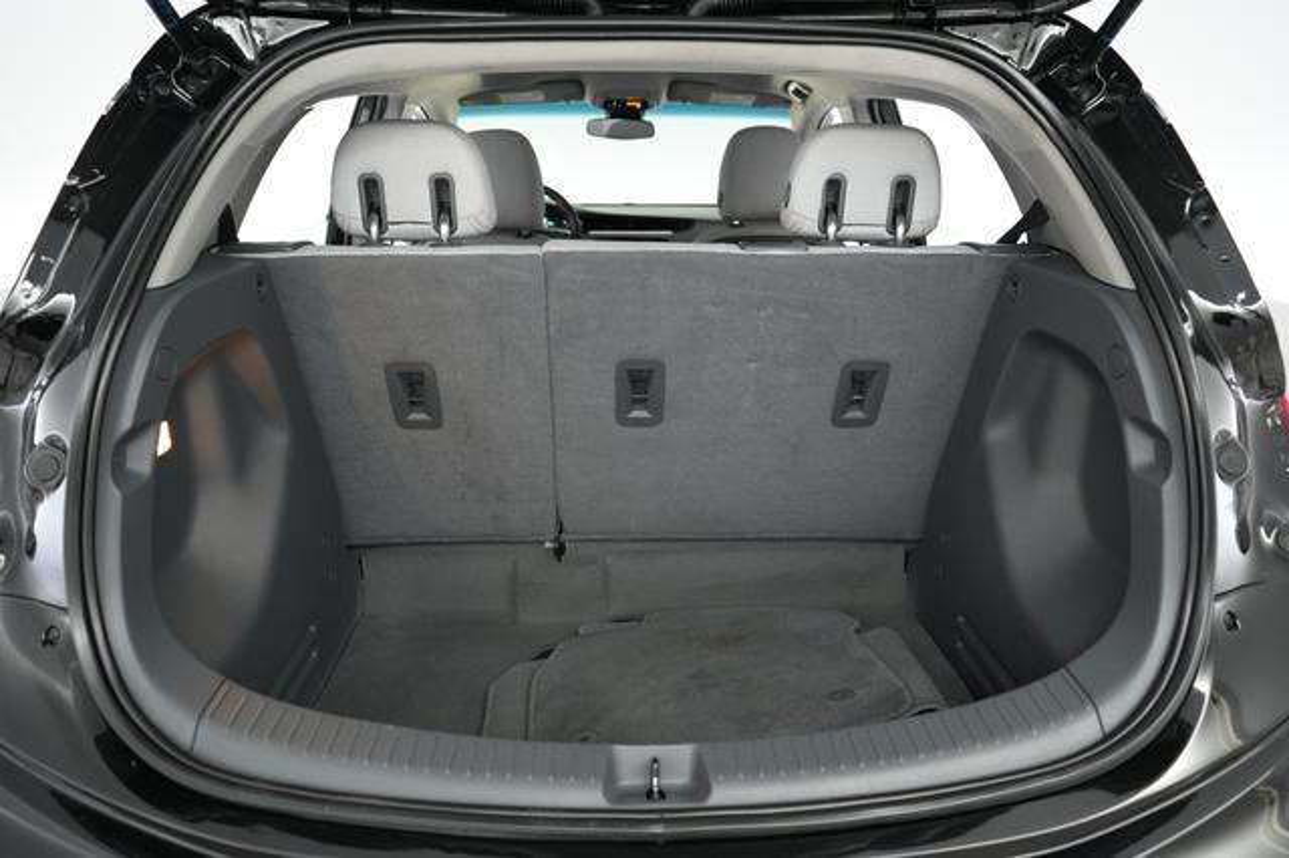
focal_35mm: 24
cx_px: 644
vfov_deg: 53.1
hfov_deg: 73.8
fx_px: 859
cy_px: 429
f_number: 2.8
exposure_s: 1/160
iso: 4000
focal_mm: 24
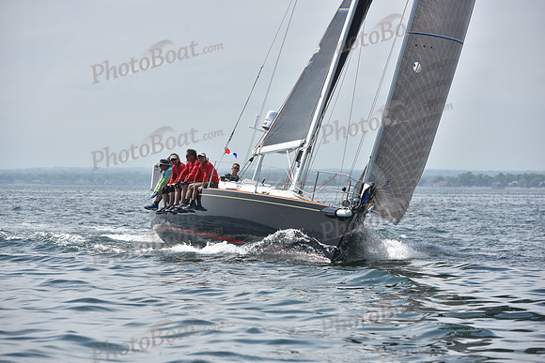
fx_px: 2574
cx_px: 272
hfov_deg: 12.1
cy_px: 182
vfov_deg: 8.1
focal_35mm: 170
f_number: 7.1
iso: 200
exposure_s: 1/1250
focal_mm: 170
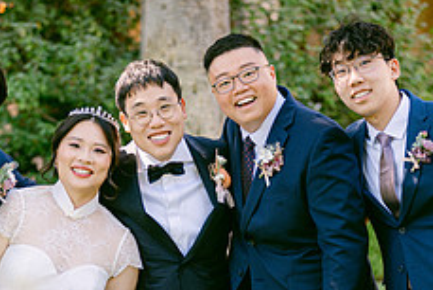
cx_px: 146
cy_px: 338
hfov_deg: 15.8
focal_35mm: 129
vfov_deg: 10.5
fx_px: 1553
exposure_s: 1/320
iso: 80
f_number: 1.8
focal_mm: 50
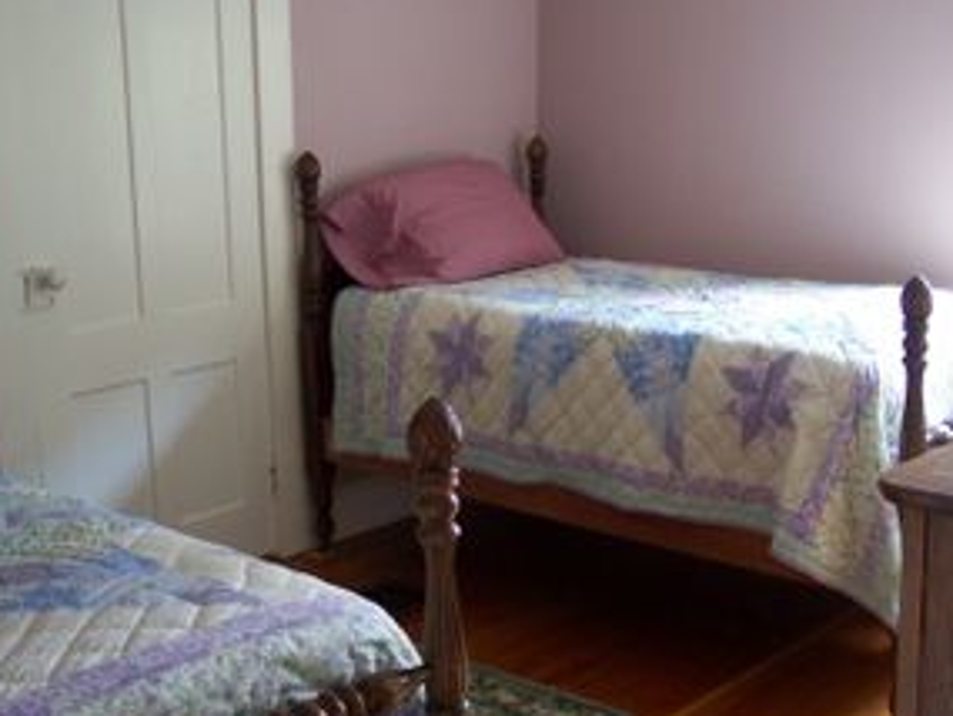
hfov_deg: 38.7
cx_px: 585
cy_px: 315
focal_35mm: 49
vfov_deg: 29.7
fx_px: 1350
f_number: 2.8
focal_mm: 8
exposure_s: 1/15
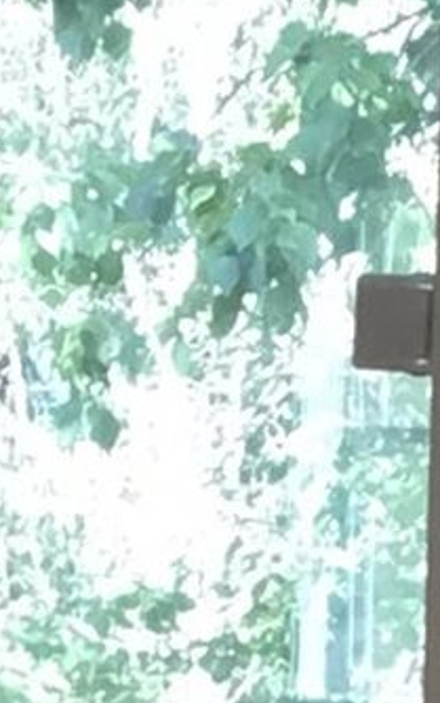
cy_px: 1036
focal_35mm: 302
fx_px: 5789
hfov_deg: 4.3
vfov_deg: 6.9
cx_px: 21
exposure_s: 1/30
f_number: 2.4
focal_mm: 3.3
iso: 25
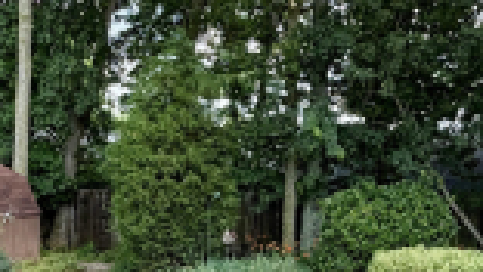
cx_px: 228
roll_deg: -1.3
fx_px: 833
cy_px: 219
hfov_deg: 32.3
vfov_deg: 18.4
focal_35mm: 65
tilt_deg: -0.3
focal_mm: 2.22
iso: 50
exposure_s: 1/376
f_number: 2.2
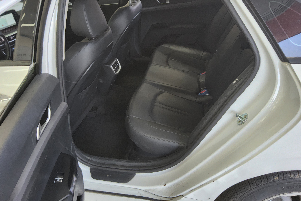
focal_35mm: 27
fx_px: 226
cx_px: 148
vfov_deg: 47.8
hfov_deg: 67.4
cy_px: 89
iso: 100
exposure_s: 1/100
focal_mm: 3.08
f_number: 2
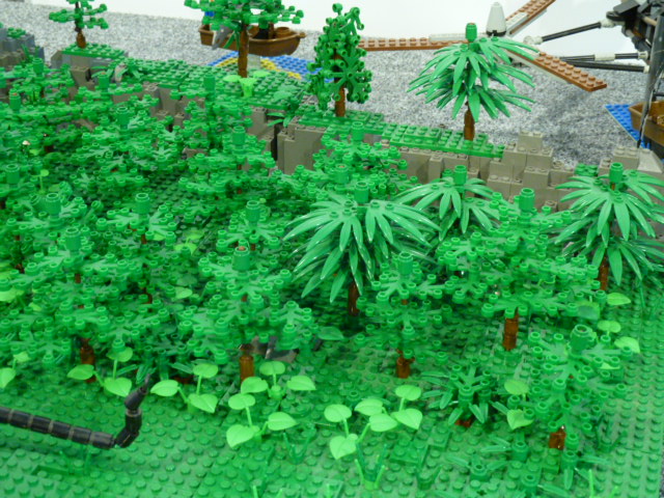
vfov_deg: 24.8
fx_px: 1132
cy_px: 249
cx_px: 332
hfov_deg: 32.7
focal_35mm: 59
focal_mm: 9.7
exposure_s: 1/5
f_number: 3.9
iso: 400
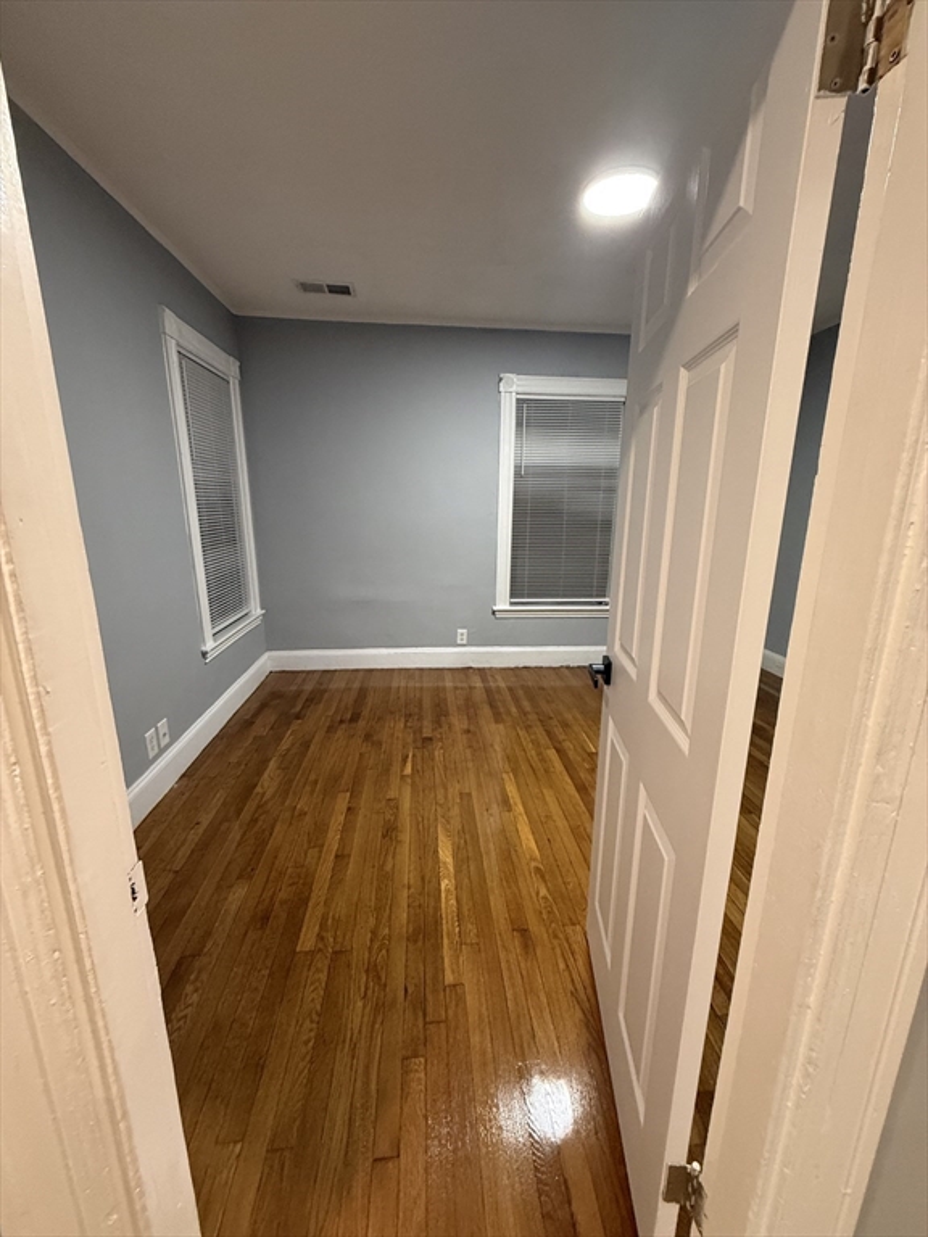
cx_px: 464
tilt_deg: -14.3
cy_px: 618
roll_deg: -0.4
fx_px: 500
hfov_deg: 85.7
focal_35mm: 14
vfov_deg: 102.1
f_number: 2.2
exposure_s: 1/60
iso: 500
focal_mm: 2.22
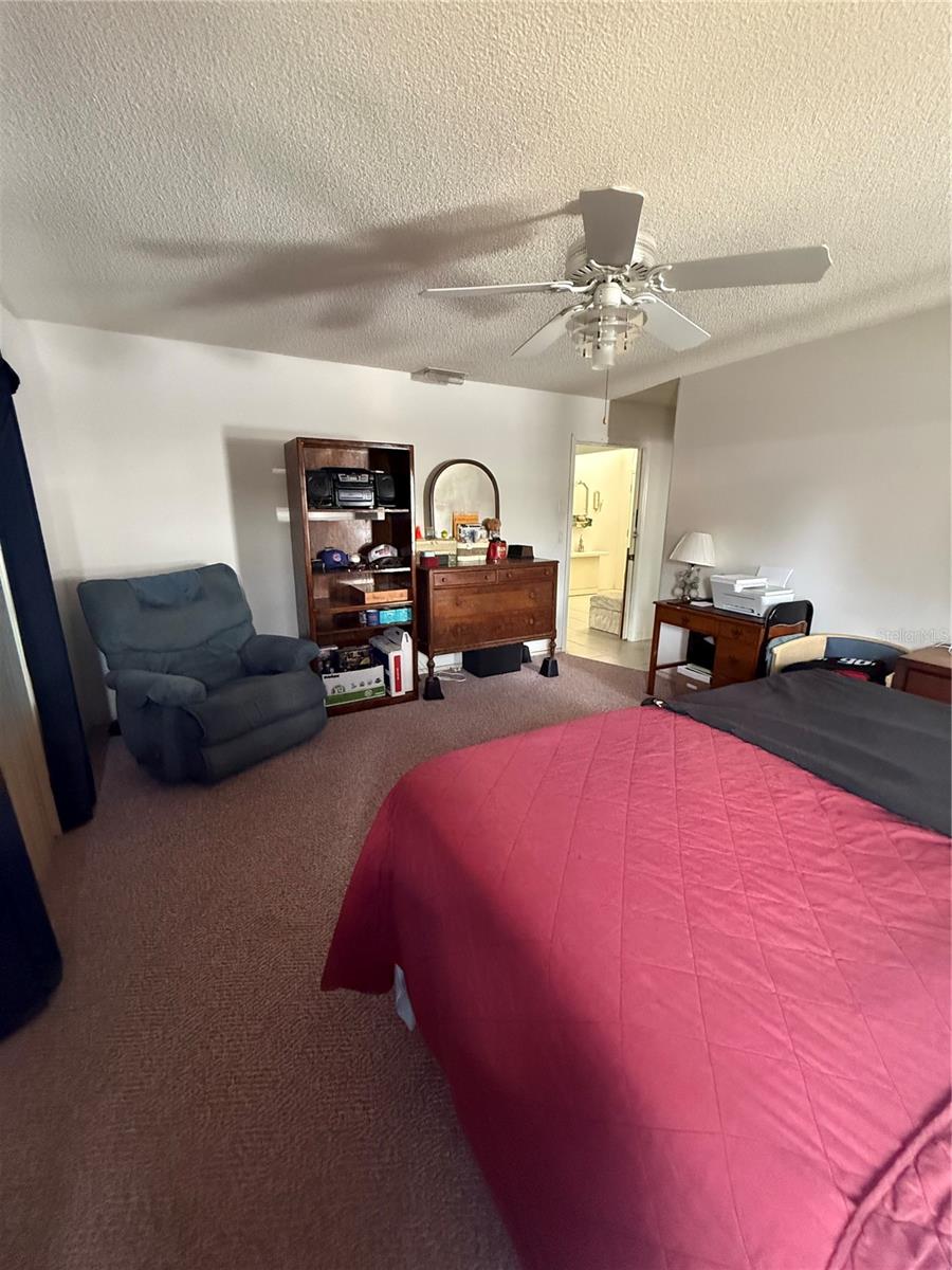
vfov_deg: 102.1
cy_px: 635
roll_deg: -0.9
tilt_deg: -12.4
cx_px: 476
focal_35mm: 14
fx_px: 513
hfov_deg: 85.7
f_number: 2.2
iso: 800
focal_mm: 2.22
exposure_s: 1/60
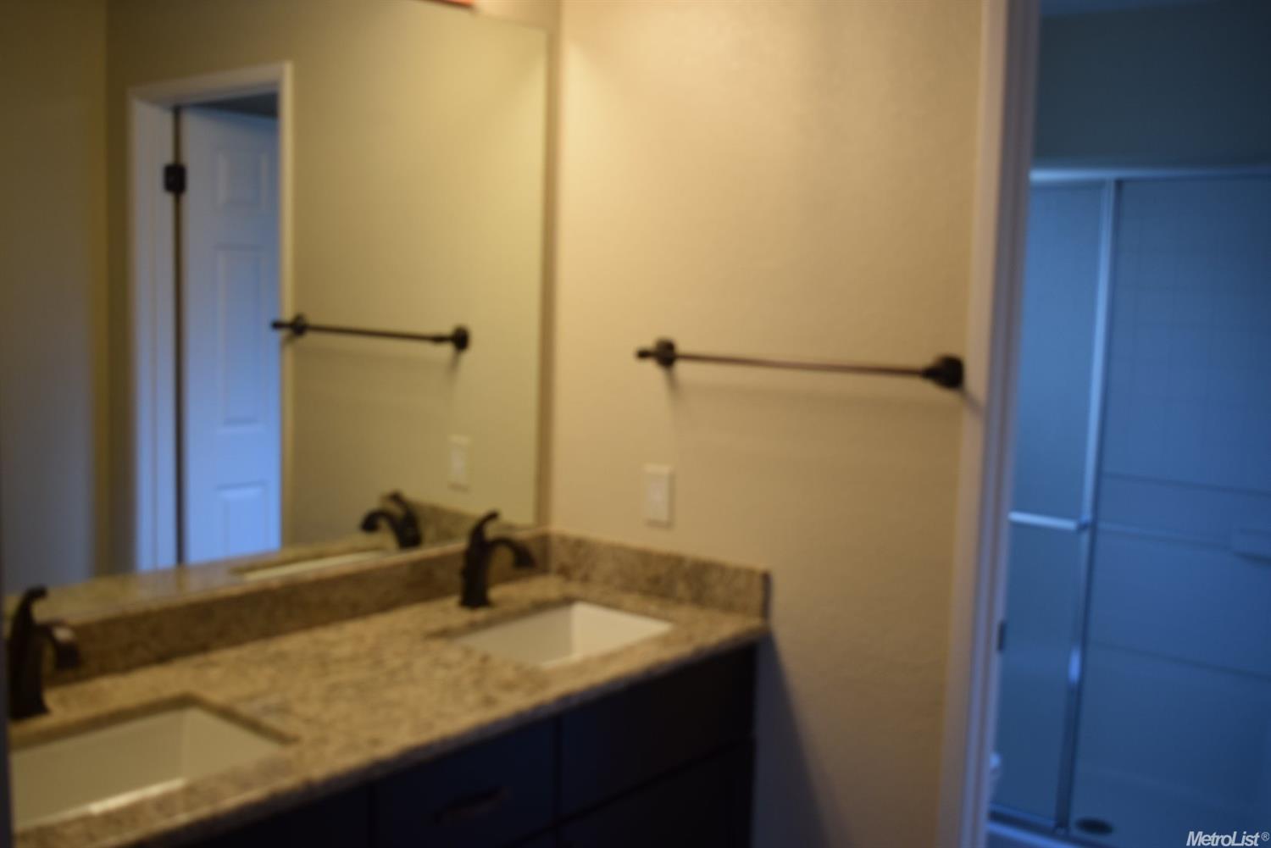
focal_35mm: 34
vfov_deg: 38.4
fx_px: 1218
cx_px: 636
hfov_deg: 55.1
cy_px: 424
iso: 400
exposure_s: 1/60
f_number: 4
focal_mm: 23
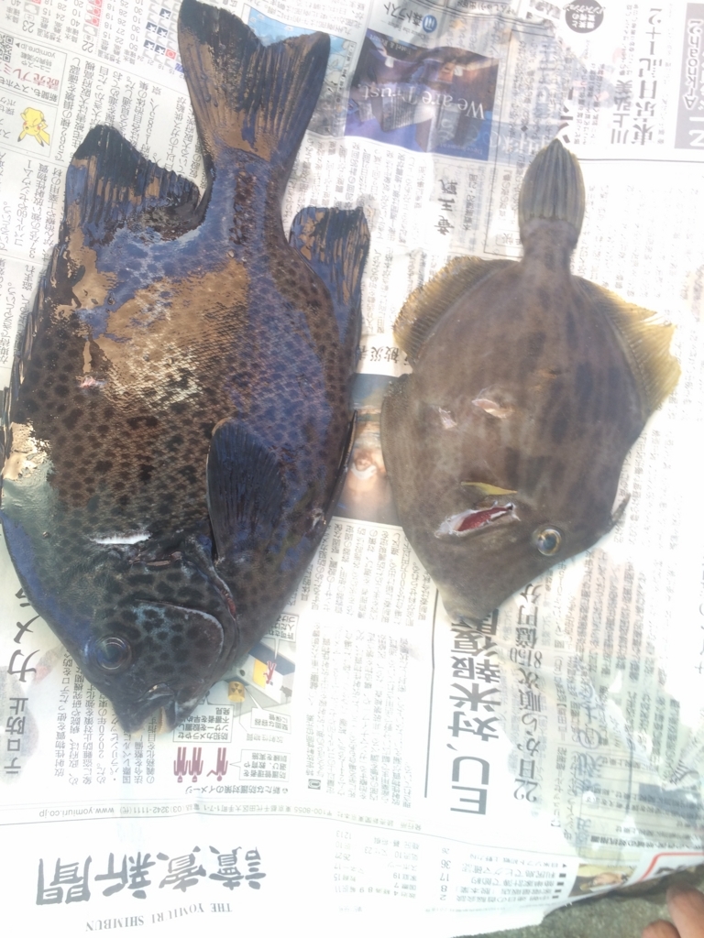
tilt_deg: -72.5
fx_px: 786
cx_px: 352
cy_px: 469
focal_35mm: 29
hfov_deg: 48.2
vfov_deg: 61.7
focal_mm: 4.15
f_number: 2.2
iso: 32
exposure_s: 1/120
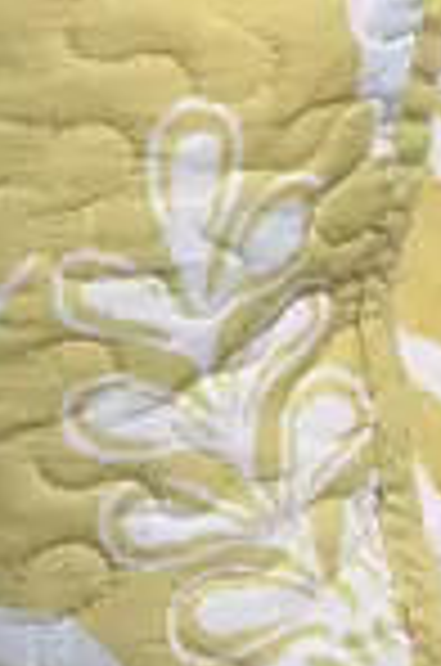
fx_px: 3194
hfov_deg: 7.0
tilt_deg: -34.7
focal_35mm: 173
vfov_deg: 11.8
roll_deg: +1.2
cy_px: 104
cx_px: -945
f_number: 1.78
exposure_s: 1/100
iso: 80
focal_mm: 6.86
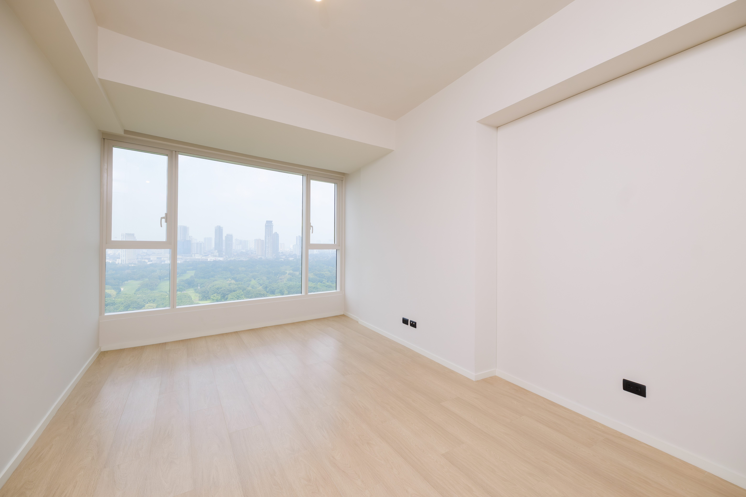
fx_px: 311
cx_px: 373
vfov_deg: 77.3
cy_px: 248
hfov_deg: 100.4
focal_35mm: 15
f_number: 8
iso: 500
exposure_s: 1/160
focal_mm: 9.9
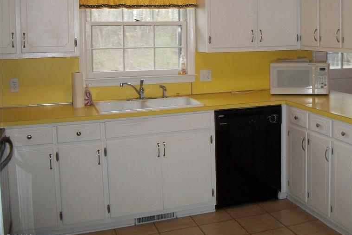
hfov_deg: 42.9
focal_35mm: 45
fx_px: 440
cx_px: 238
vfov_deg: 29.5
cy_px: 63
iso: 160
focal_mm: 5.7
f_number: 2.9
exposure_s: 1/30
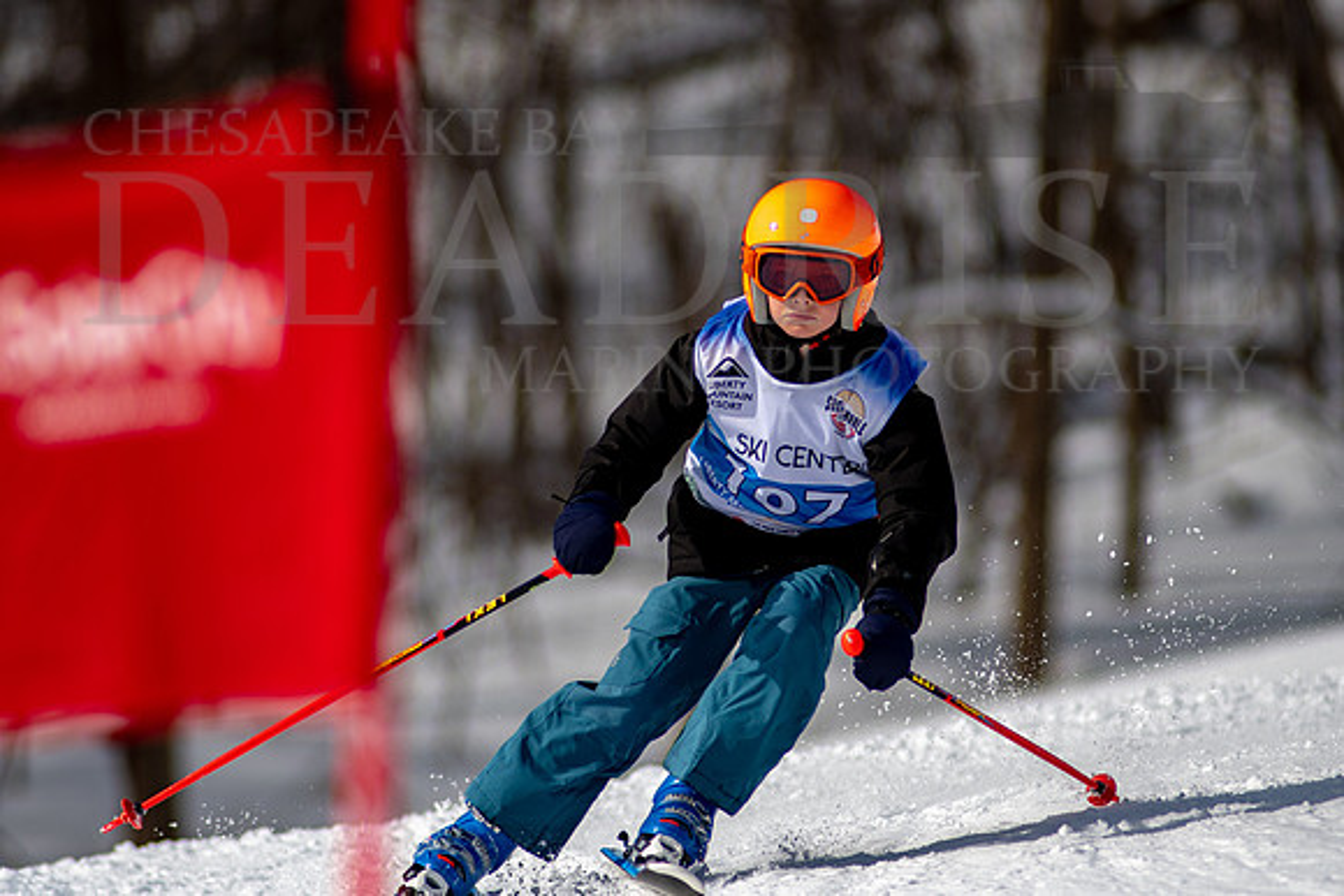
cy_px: 403
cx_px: 740
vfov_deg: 2.8
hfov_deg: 4.2
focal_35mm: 495
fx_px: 18491
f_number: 2.8
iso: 100
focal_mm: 300
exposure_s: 1/6400
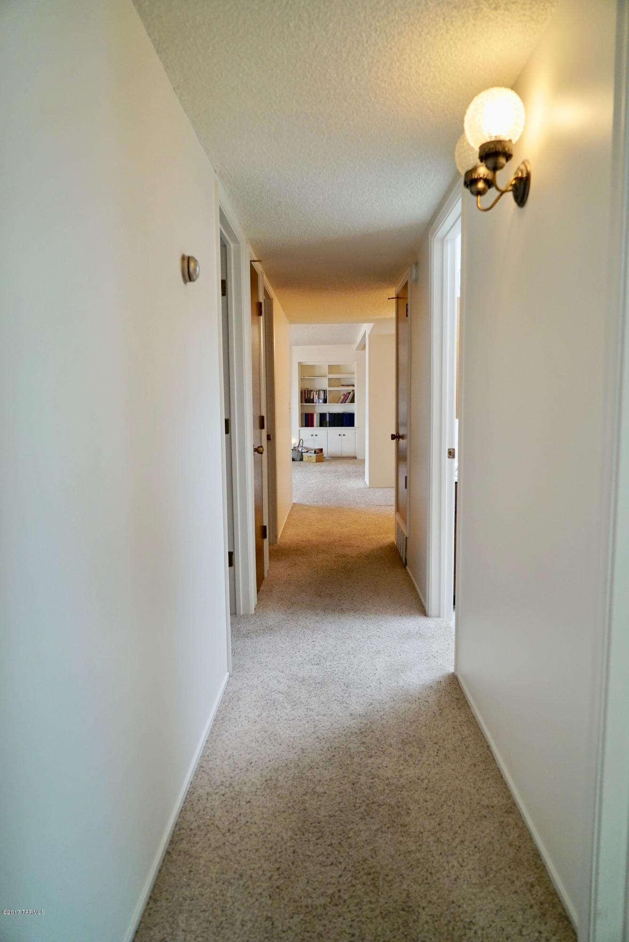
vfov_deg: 73.7
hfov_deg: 53.2
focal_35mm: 24
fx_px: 628
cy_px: 471
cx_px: 314
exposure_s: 1/160
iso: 1600
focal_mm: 24
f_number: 4
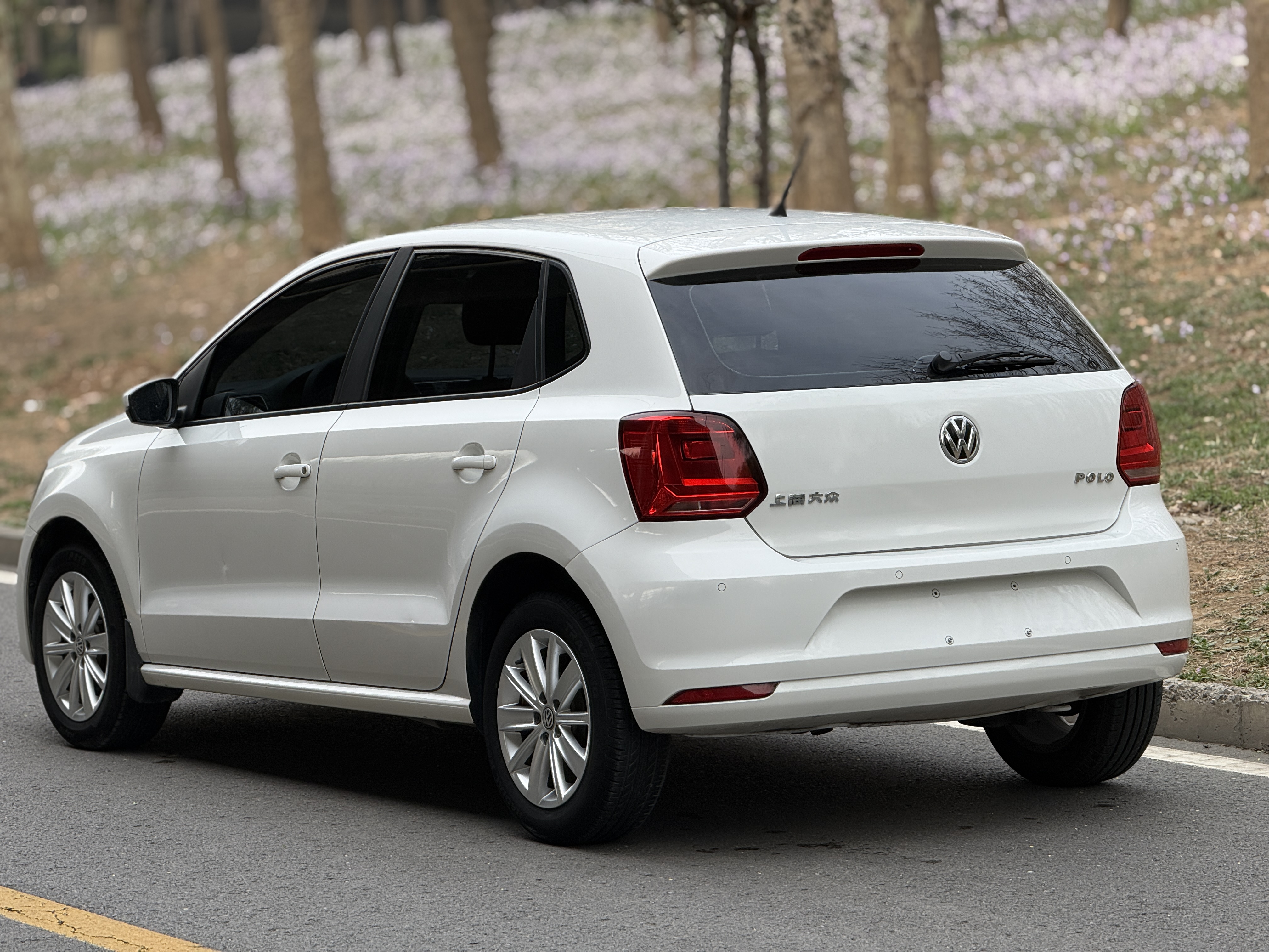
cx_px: 634
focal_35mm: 120
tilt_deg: -3.9
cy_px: 476
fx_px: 4399
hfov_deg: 16.4
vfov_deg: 12.3
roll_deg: +2.8
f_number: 2.8
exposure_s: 1/342
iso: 50
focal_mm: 15.66
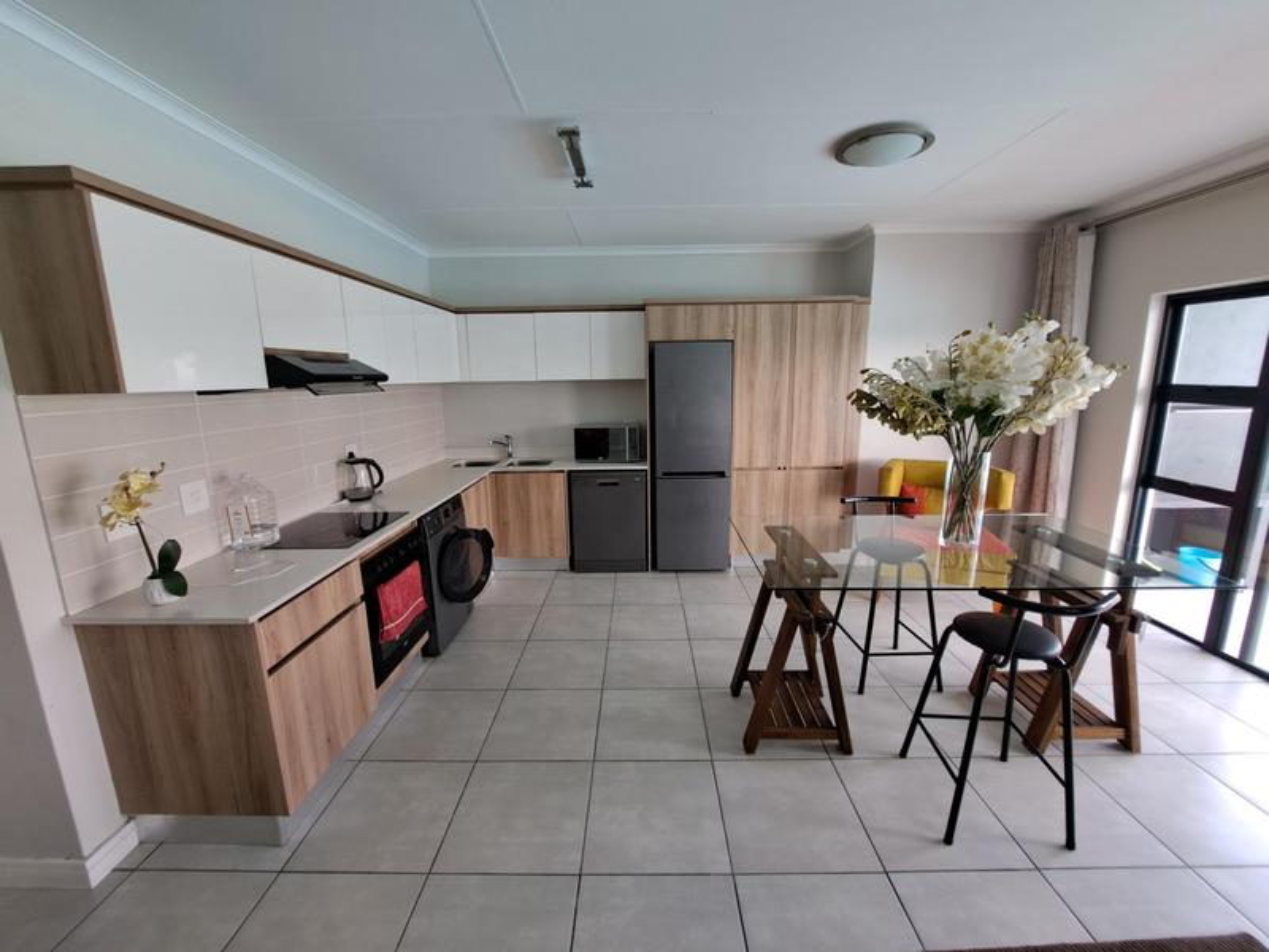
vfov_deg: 89.9
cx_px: 634
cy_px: 476
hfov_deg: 106.2
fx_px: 477
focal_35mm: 13
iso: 80
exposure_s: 1/50
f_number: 2.2
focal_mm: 1.74
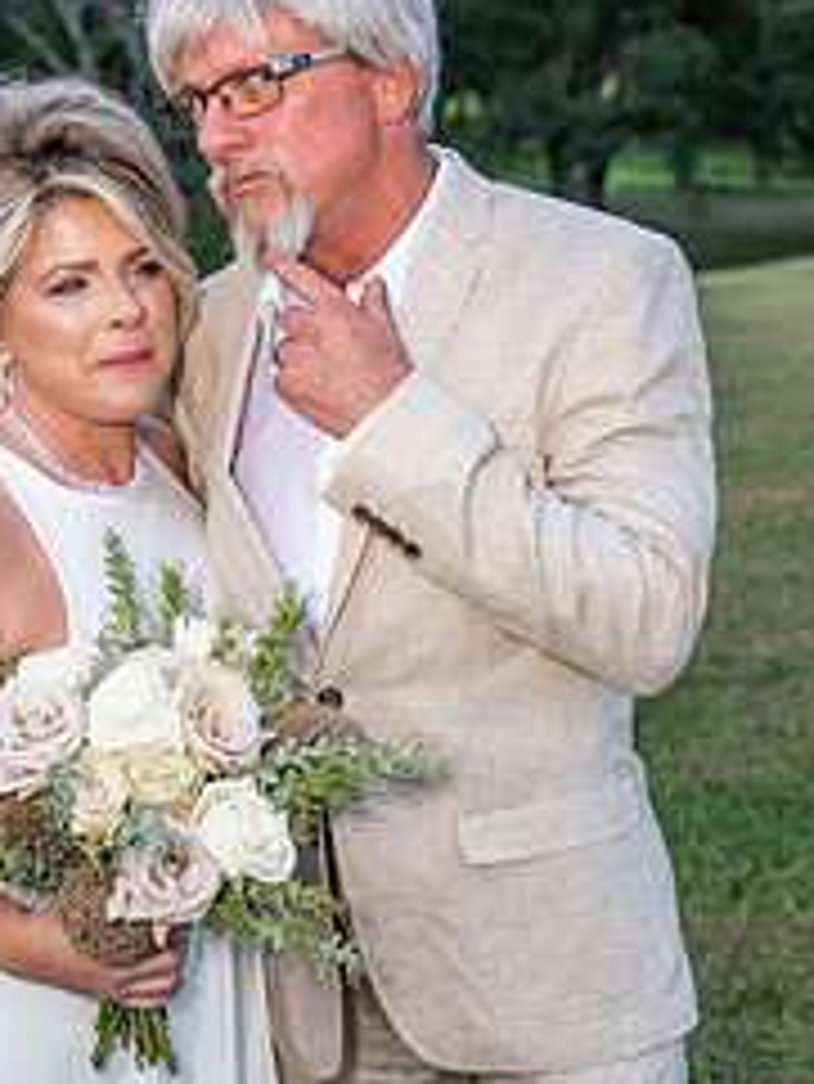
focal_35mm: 61
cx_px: 270
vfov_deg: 31.7
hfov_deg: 23.9
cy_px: 562
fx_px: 1911
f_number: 2.8
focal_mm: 34
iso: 400
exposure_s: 1/125
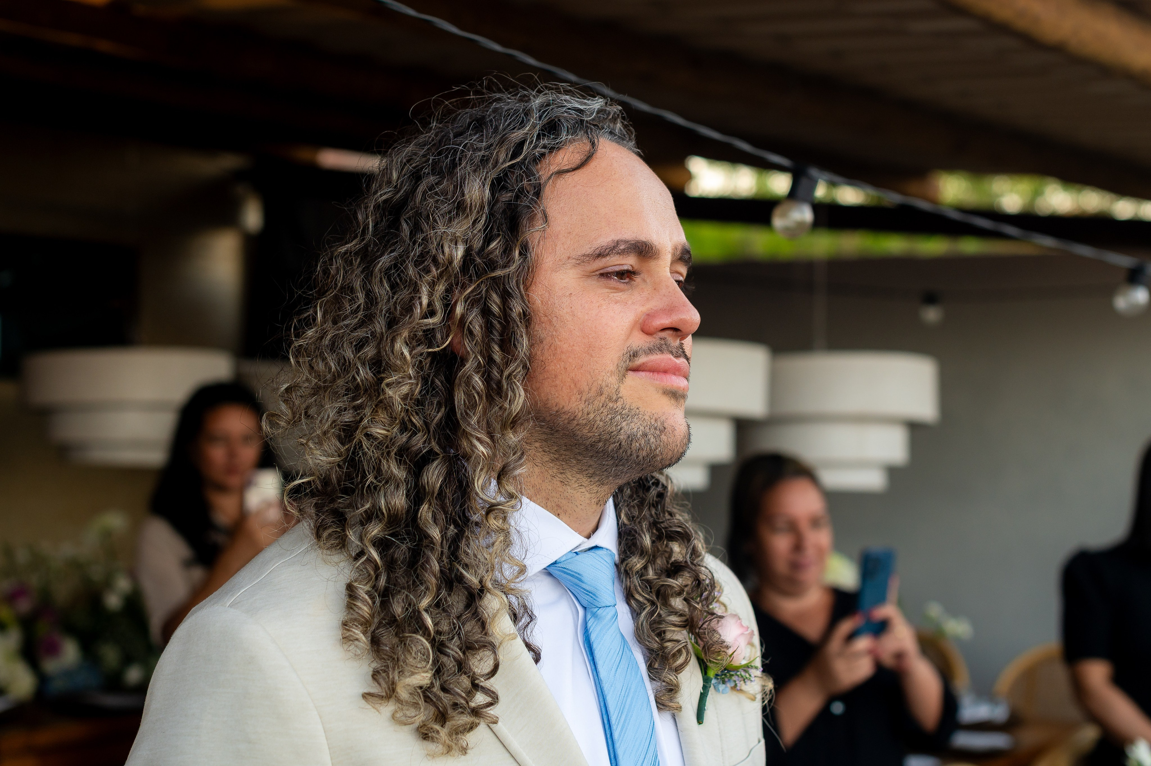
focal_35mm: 57
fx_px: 1828
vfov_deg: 23.6
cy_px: 328
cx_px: 576
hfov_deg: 35.0
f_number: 3.2
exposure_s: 1/320
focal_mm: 50
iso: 250
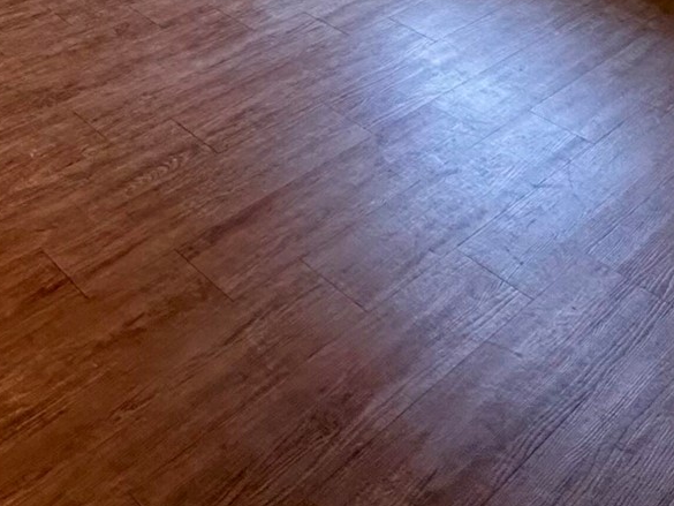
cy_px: -354
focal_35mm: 49
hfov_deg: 34.1
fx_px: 954
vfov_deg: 21.7
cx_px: -53
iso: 200
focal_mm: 2.22
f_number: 2.2
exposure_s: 1/60
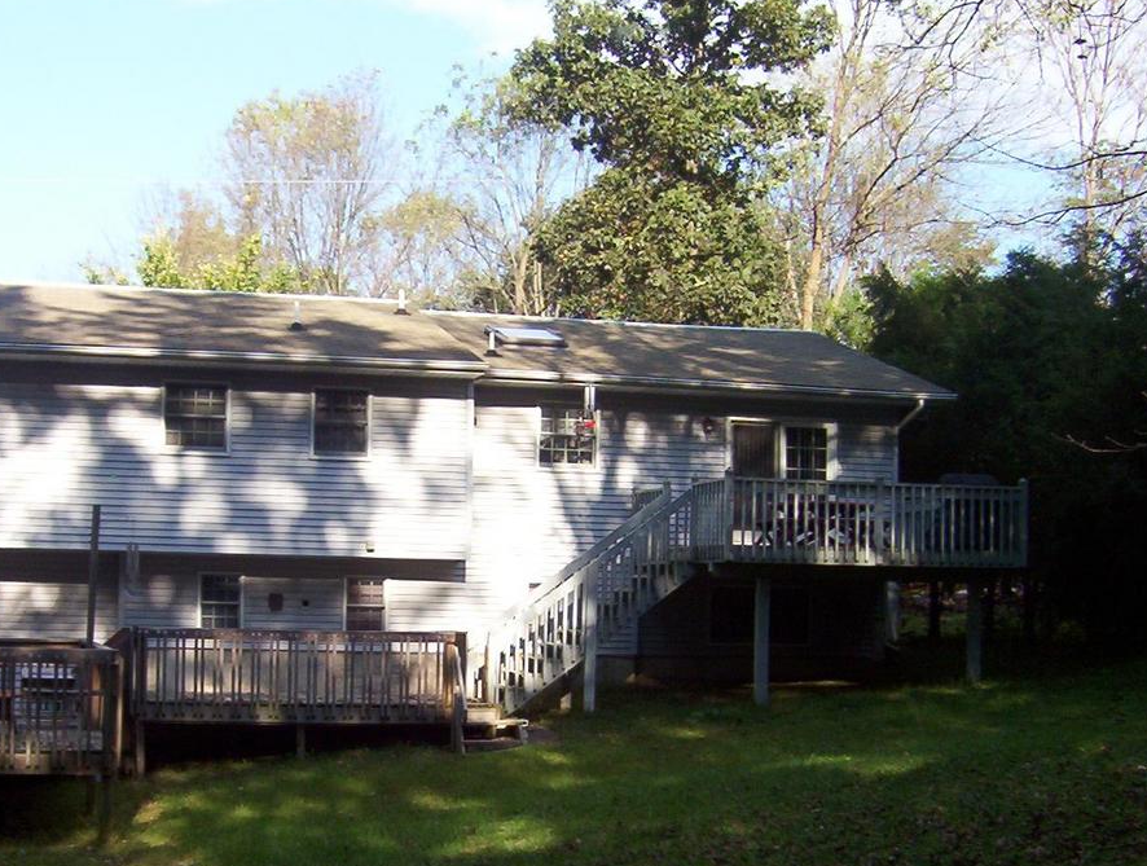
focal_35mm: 52
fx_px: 1727
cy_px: 548
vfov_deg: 28.0
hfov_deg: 36.2
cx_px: 337
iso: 100
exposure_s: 1/646
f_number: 2.76
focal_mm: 5.54
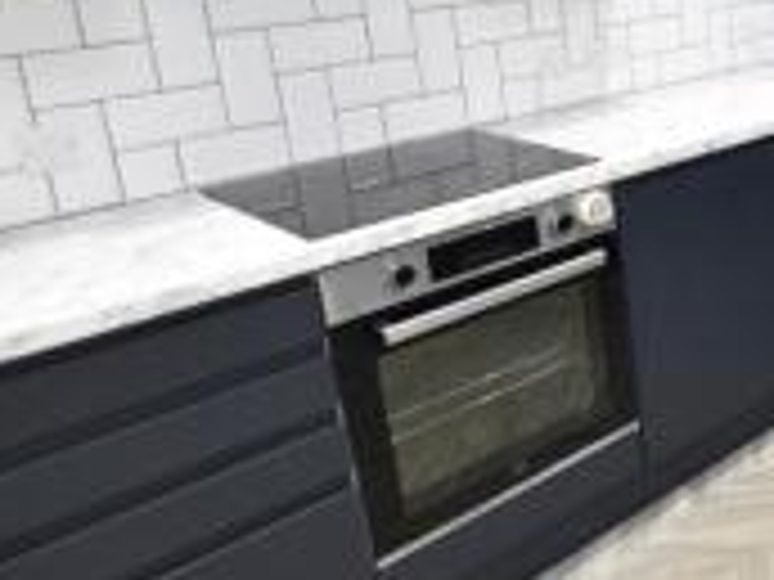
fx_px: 894
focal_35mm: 40
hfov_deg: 36.9
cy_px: 151
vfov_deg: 35.2
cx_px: 909
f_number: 4
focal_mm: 10
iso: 800
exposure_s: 1/60
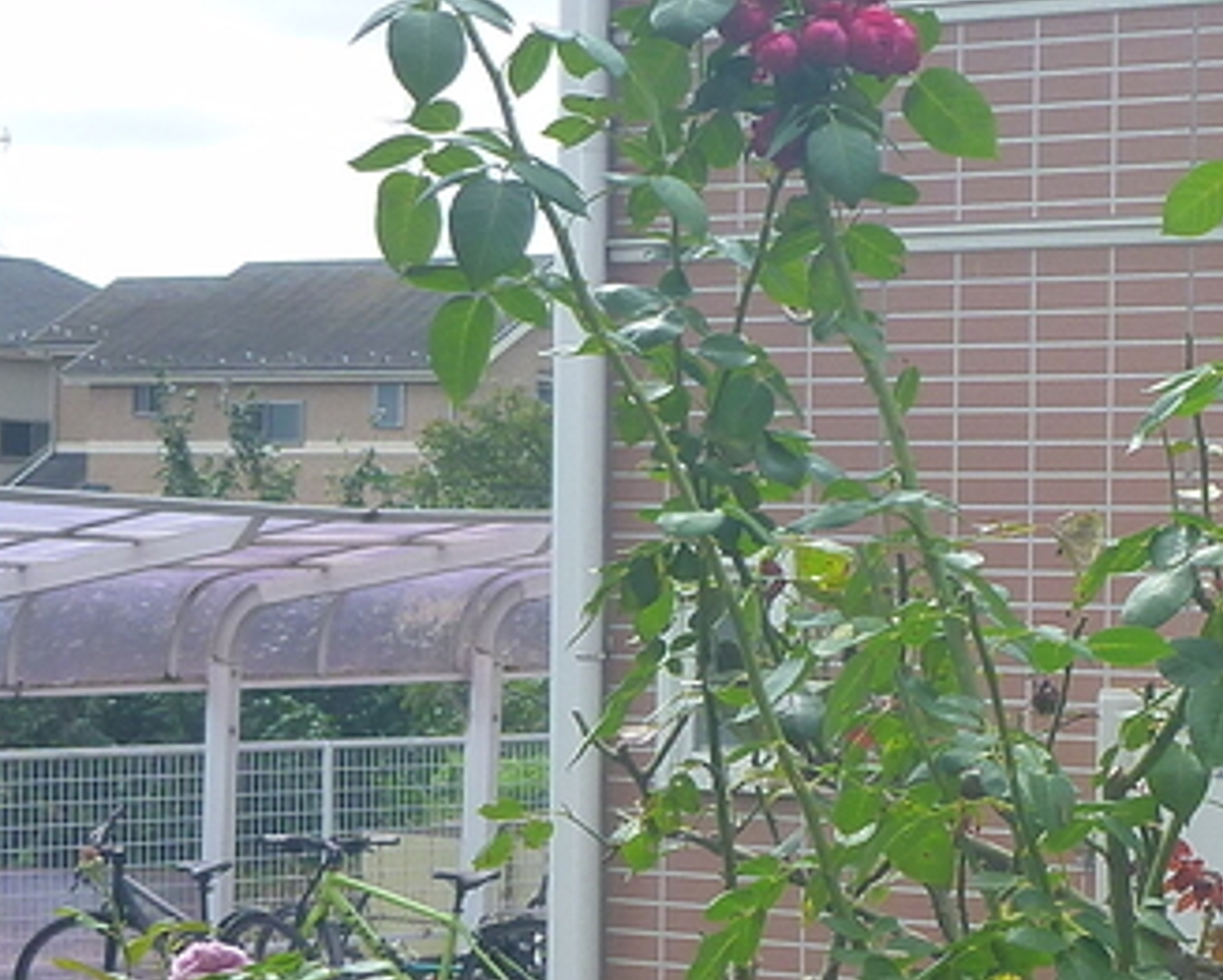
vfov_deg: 13.9
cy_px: 628
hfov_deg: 16.6
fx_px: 4020
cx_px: 1470
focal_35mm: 111
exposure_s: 1/320
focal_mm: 5.5
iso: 125
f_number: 3.5
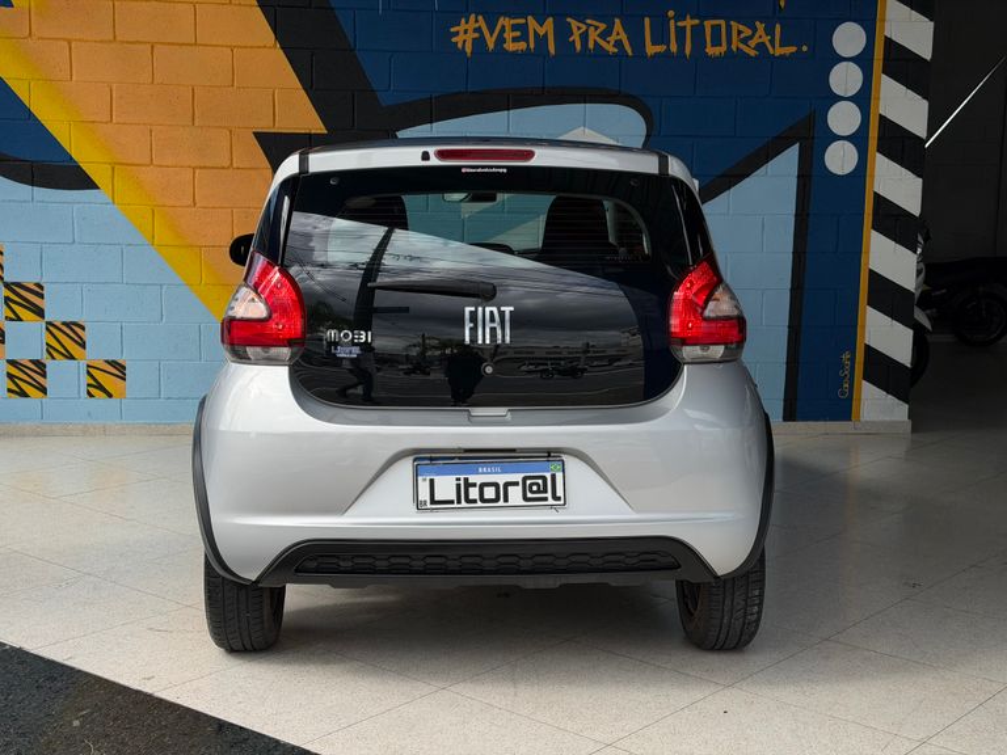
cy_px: 378
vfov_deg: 30.3
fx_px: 1396
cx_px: 504
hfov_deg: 39.7
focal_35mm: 48
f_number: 1.78
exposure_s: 1/2667
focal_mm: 6.76
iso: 80
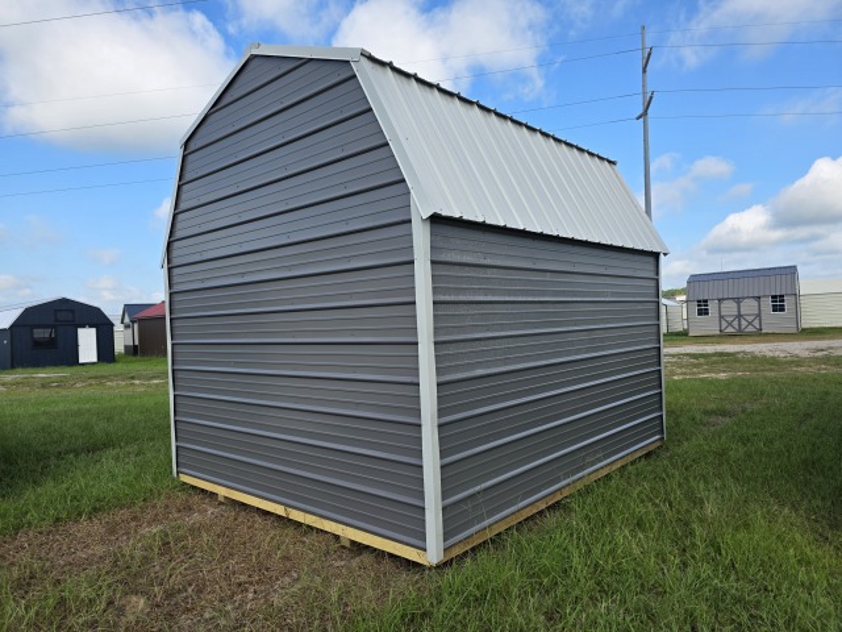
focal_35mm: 23
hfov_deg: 73.9
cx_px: 421
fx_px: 559
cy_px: 316
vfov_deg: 58.9
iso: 80
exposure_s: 1/3001
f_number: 1.7
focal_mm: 6.3
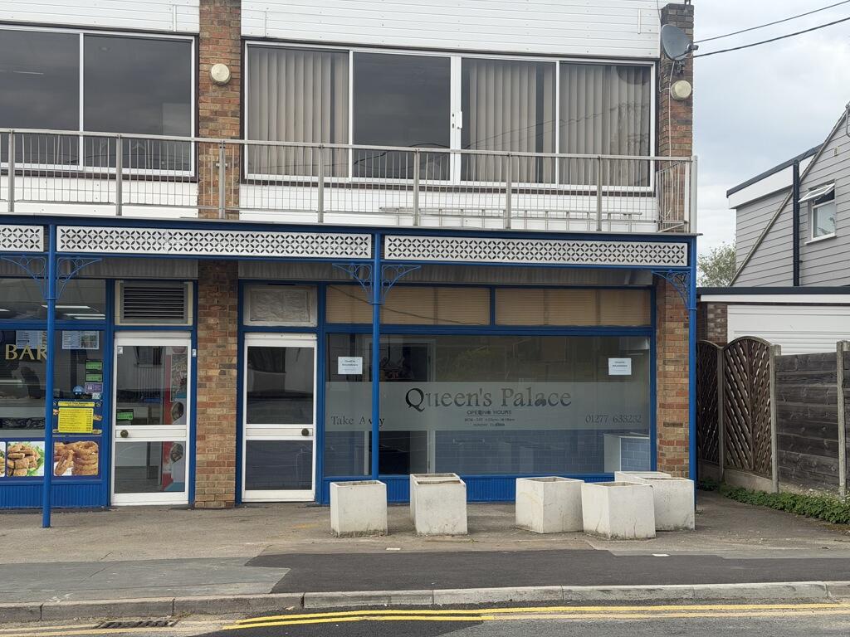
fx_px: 1179
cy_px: 318
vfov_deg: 30.3
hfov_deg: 39.7
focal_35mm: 48
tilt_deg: +2.8
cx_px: 425
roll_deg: -0.4
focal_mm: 6.76
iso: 64
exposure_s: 1/2667
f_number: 1.78
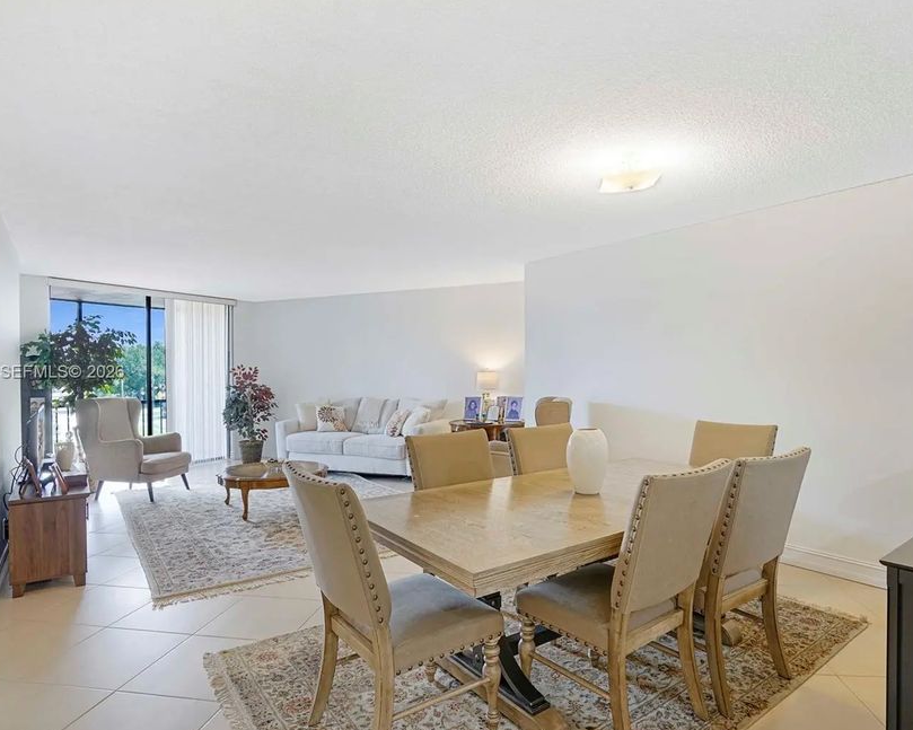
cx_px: 477
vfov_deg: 70.8
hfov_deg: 83.2
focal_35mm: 19
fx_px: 513
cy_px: 373
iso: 400
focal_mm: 16
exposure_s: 1/13
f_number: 8
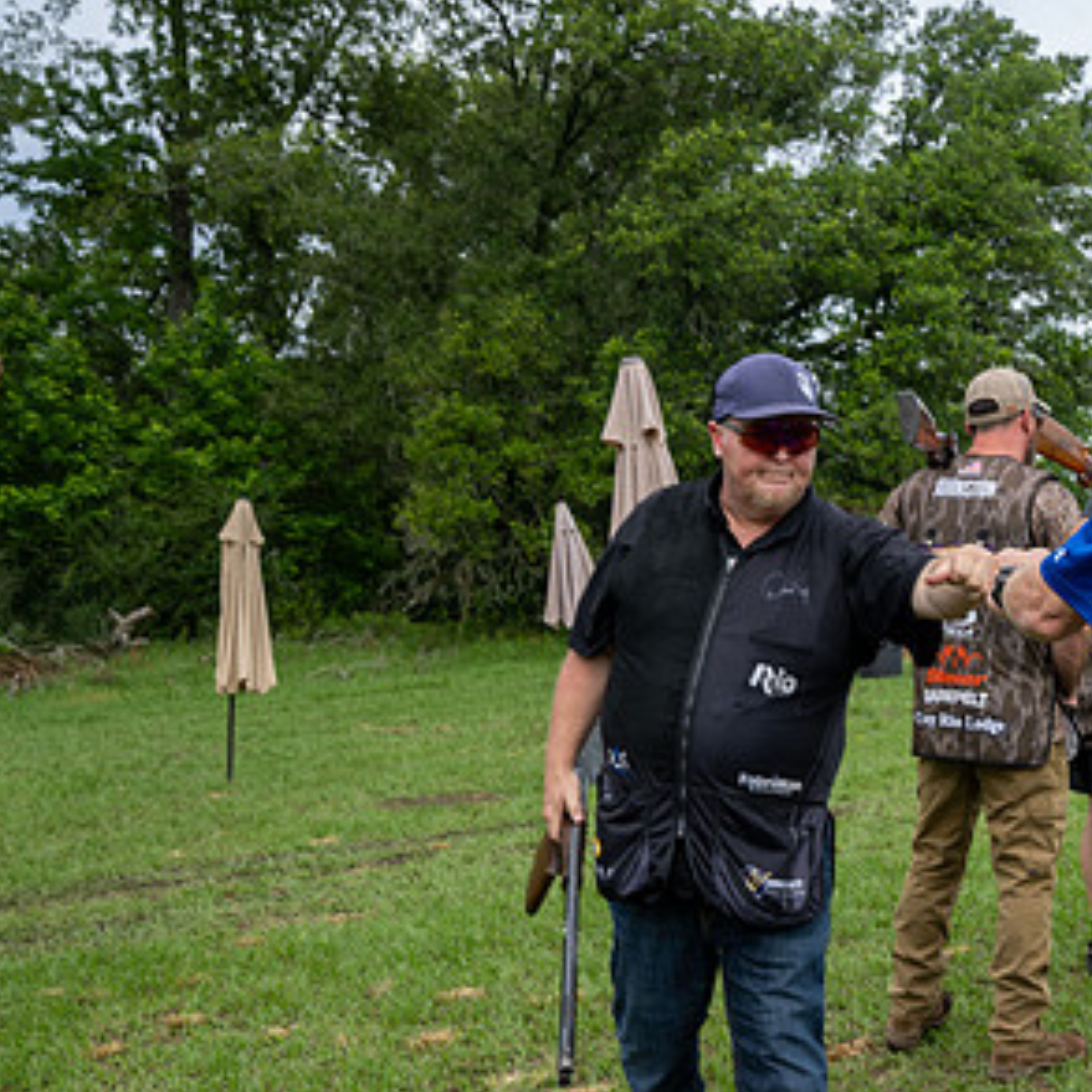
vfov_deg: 32.1
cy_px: 662
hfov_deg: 30.9
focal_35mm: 53
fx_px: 1892
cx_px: 965
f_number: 6.3
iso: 64
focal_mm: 31.5
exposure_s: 1/100
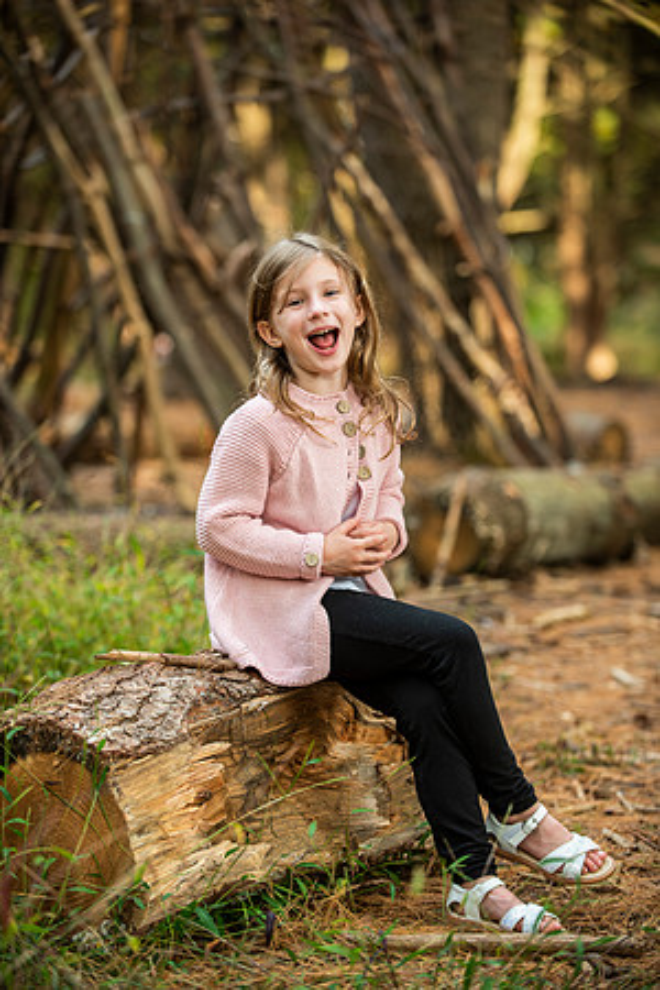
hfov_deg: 13.0
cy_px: 495
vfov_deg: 19.5
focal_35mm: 105
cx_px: 330
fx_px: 2887
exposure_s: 1/60
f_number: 2.8
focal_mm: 105
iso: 250
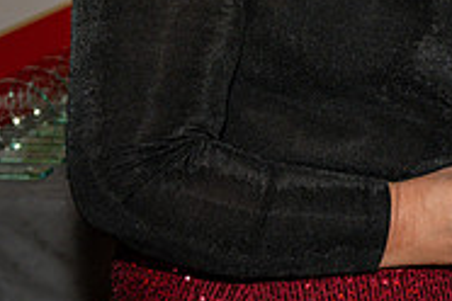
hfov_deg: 13.9
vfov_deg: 9.4
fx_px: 1783
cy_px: -120
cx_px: 580
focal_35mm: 142
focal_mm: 35
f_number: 4
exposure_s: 1/125
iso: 500
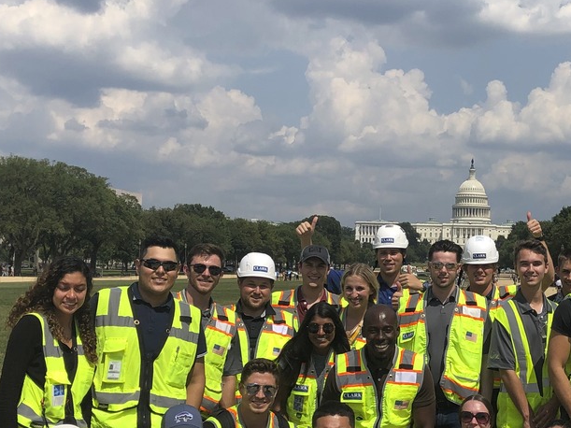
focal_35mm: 66
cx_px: 470
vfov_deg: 22.2
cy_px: 275
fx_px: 1088
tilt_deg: -1.0
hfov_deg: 28.7
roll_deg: -0.7
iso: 20
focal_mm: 4
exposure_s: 1/3745
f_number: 1.8
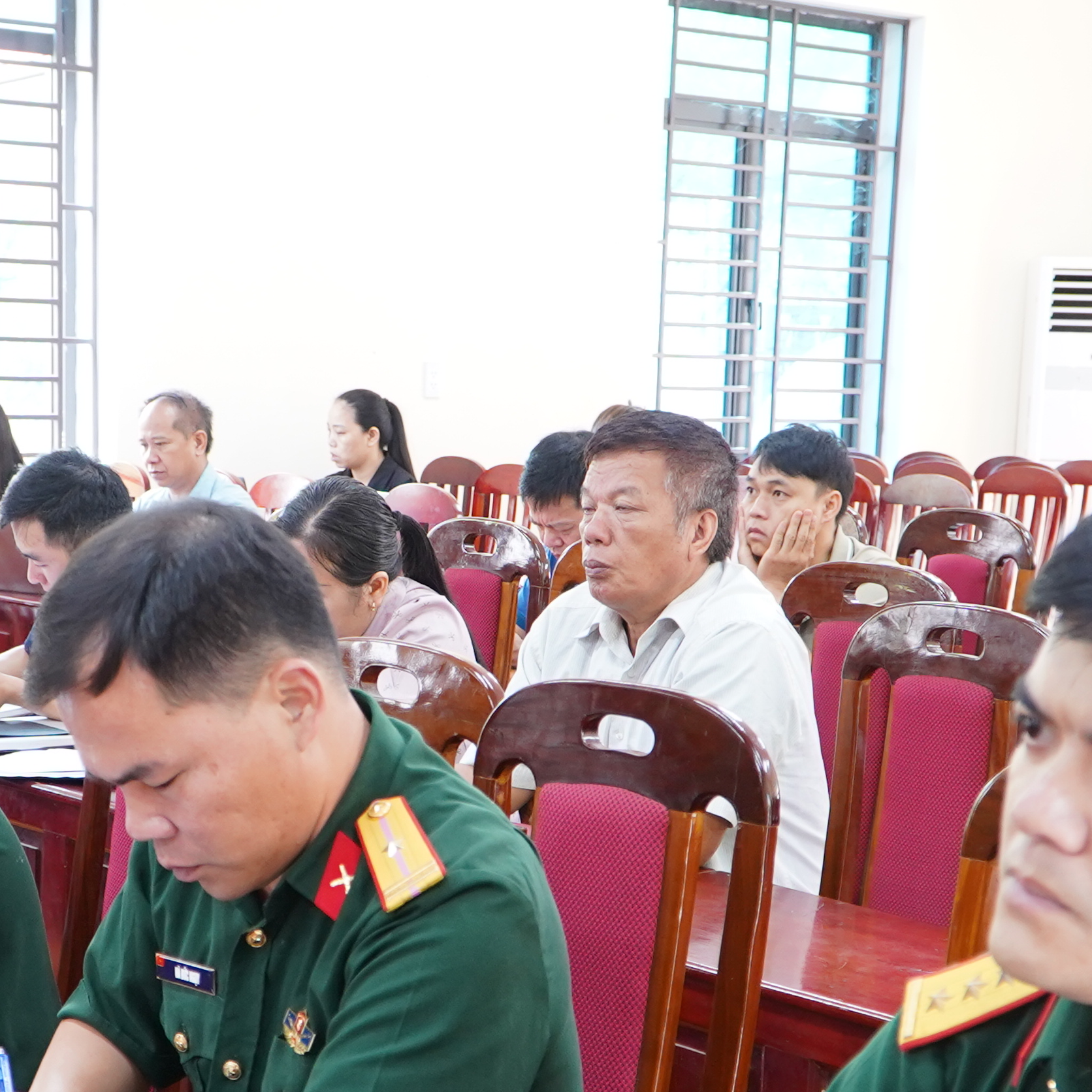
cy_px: 780
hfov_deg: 26.0
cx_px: 379
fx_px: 2356
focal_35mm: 66
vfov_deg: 25.9
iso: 1250
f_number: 4
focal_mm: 22
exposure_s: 1/40
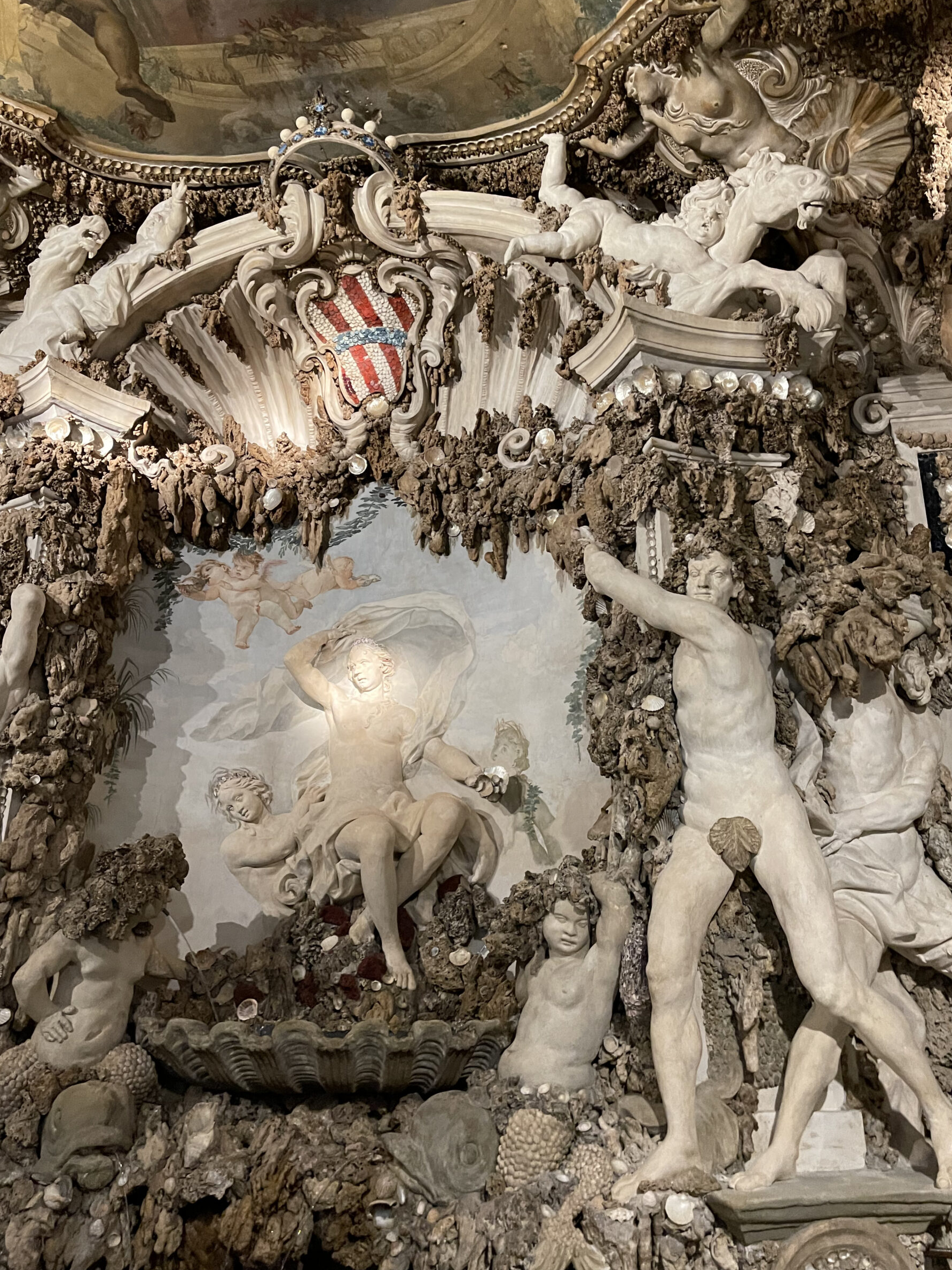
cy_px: 587
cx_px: 505
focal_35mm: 28
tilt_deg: +21.9
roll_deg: -0.5
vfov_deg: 63.4
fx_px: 1027
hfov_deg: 49.7
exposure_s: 1/50
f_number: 1.6
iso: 500
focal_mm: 5.1
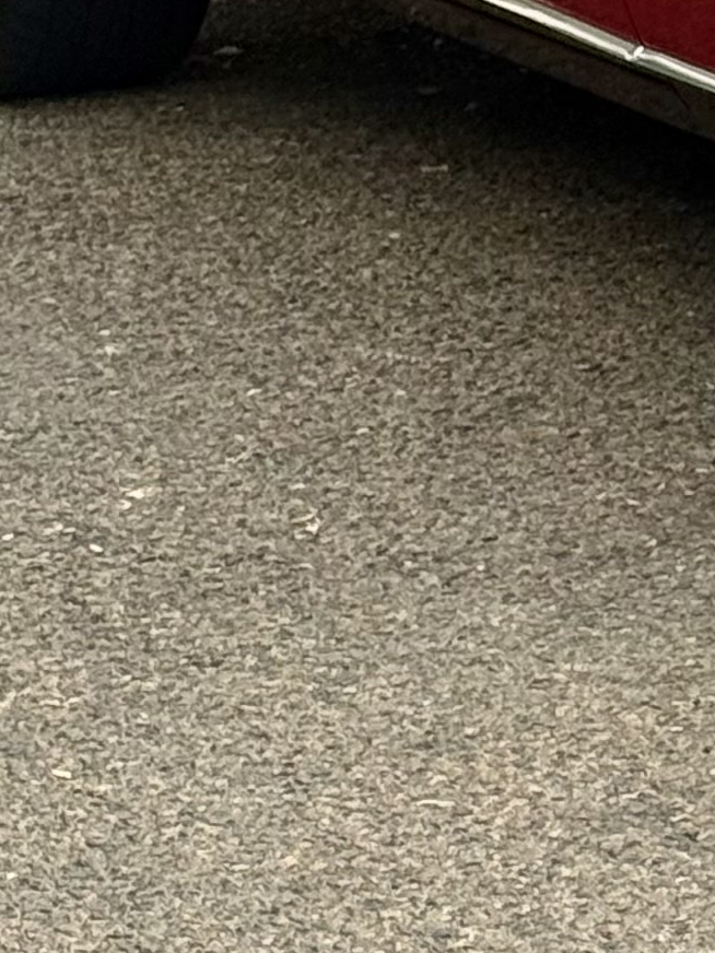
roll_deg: -0.9
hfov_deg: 6.5
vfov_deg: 8.7
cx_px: 1405
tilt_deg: -3.5
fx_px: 6114
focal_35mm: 222
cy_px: -554
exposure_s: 1/819
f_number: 1.78
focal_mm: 6.76
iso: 80
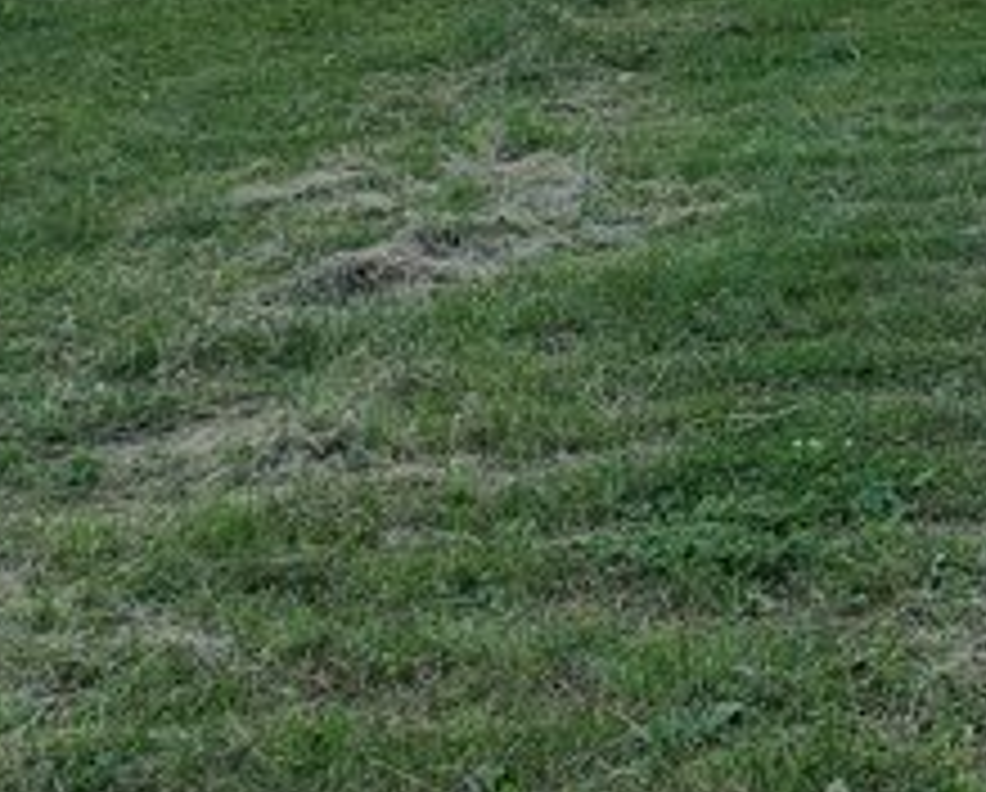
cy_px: -488
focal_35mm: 89
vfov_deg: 15.6
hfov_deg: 20.0
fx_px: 2602
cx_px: 1225
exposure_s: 1/120
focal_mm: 5.43
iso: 102
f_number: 1.89
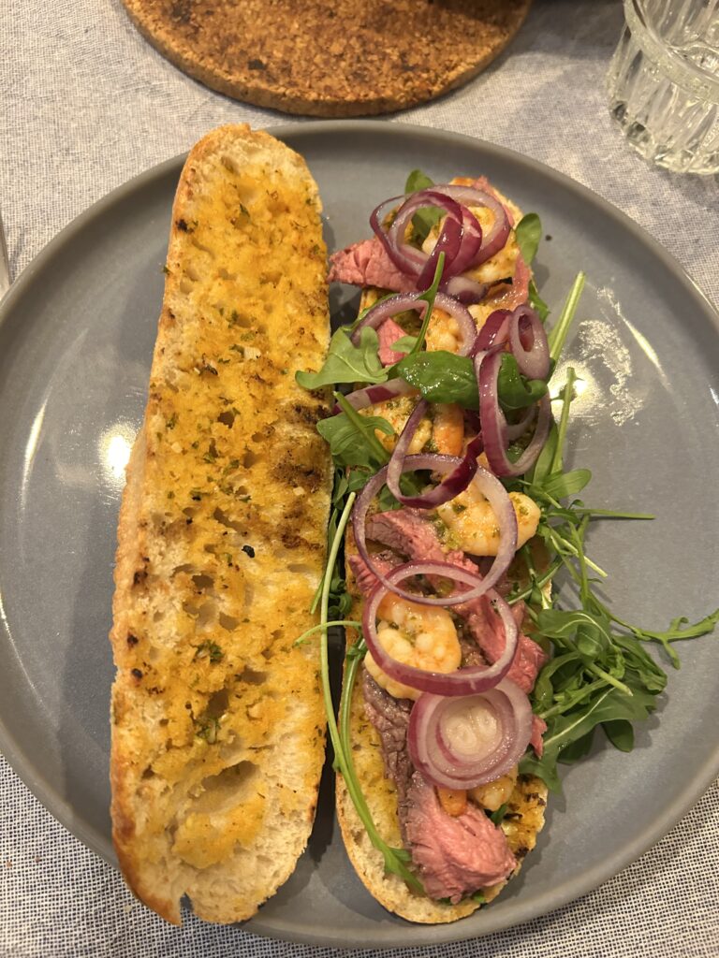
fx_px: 720
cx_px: 360
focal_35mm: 26
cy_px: 479
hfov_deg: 53.1
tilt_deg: -71.7
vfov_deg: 67.3
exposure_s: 1/53
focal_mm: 5.7
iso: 500
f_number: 1.5
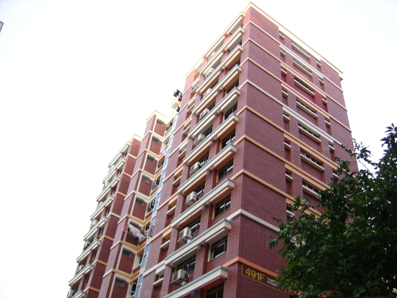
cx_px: 198
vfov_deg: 40.7
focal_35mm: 35
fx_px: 401
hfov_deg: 52.6
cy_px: 149
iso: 100
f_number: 2.8
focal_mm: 5.95
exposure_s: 1/36
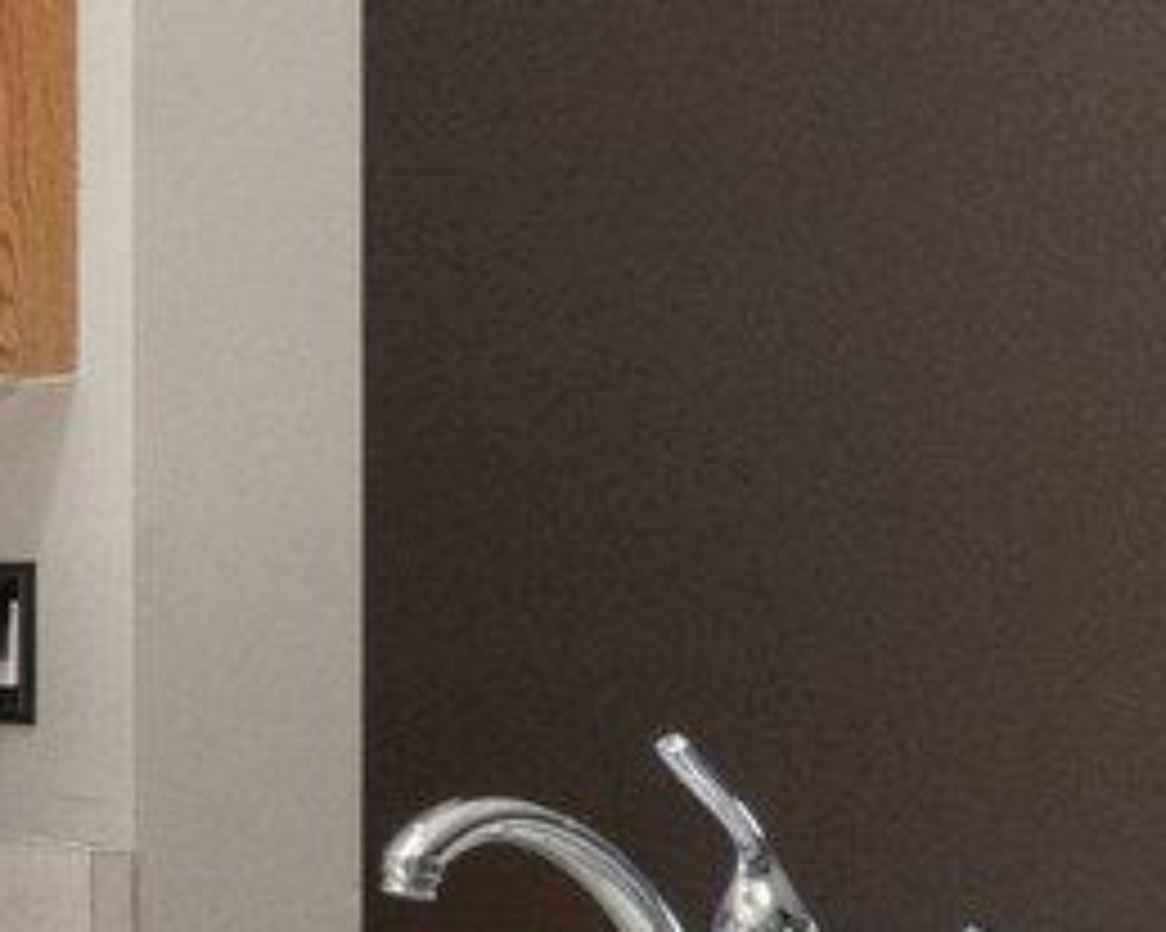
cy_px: 696
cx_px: -1634
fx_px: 3588
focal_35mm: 104
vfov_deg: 14.7
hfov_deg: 13.5
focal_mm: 14
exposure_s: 1/15
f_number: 10
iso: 3200
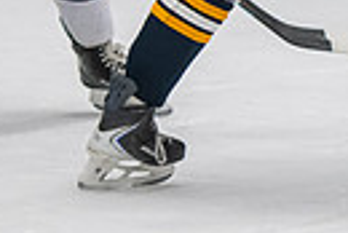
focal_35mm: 662
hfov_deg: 3.1
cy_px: -85
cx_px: 541
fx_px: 6406
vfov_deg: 2.1
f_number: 3.2
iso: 2000
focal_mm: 105
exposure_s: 1/640
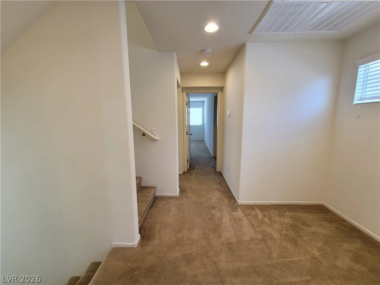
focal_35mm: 13
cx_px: 190
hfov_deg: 106.2
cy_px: 142
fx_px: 143
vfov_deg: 89.9
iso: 125
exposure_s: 1/60
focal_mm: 2.2
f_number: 2.2
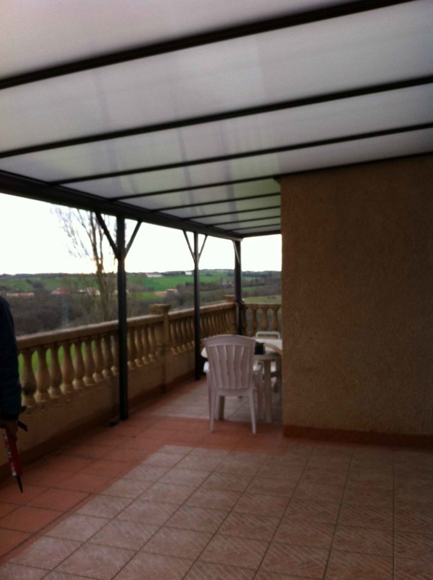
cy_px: 290
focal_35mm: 35
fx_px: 585
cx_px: 216
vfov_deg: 52.7
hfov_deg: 40.6
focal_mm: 3.85
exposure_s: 1/120
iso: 80
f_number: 2.8
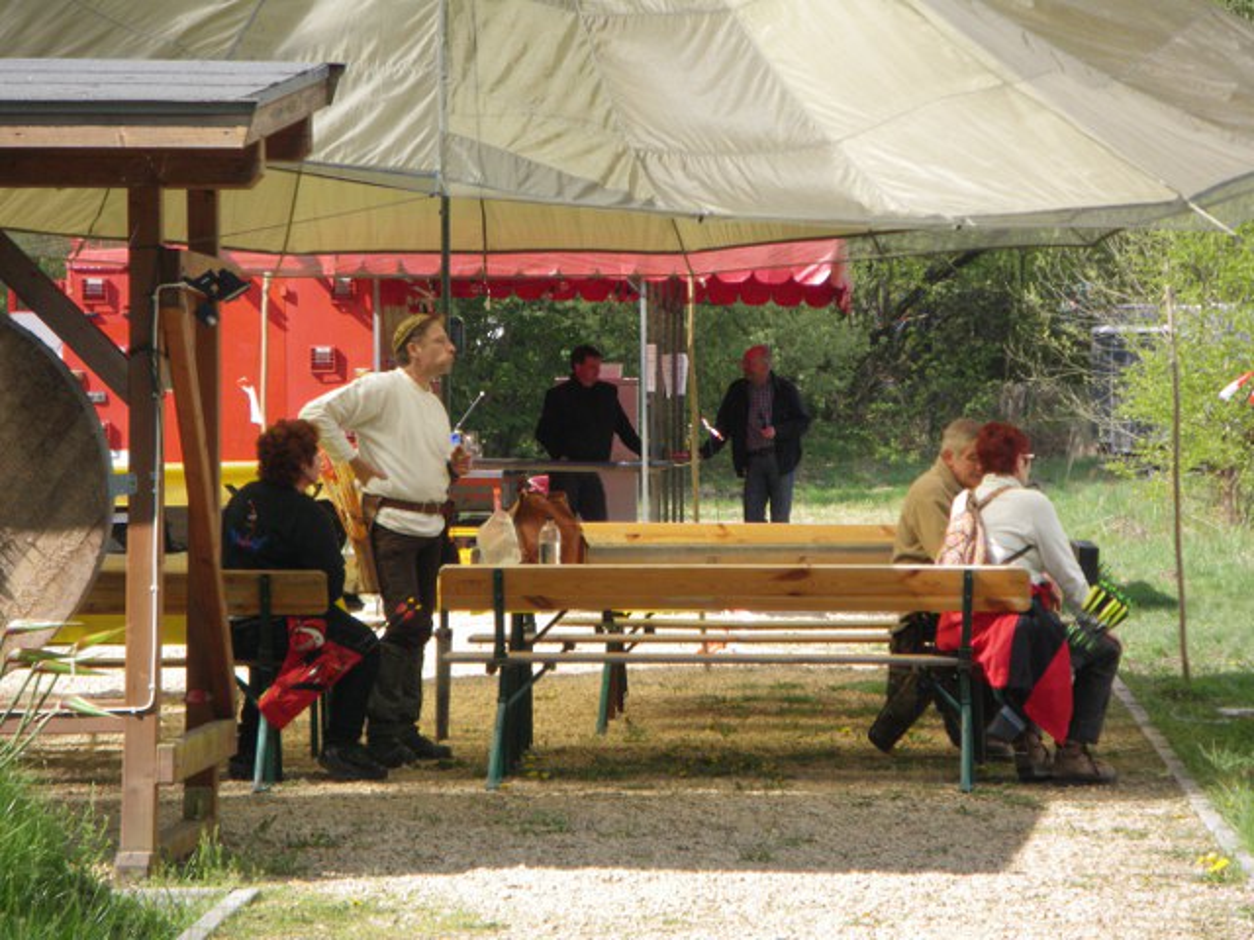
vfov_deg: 10.6
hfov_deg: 14.1
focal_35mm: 140
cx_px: 627
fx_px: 5072
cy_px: 470
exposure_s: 1/250
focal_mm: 25
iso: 160
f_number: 5.5
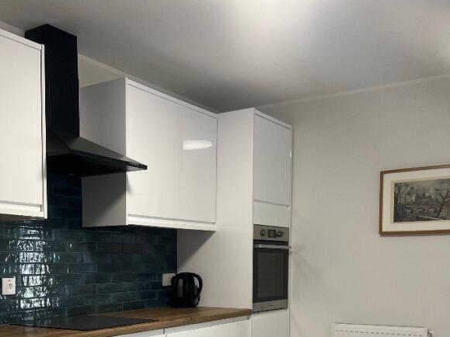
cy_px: 292
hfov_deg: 40.5
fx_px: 598
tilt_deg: -3.0
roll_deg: +0.6
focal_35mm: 46
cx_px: 136
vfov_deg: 30.4
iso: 100
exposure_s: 1/100
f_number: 1.5
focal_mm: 5.7
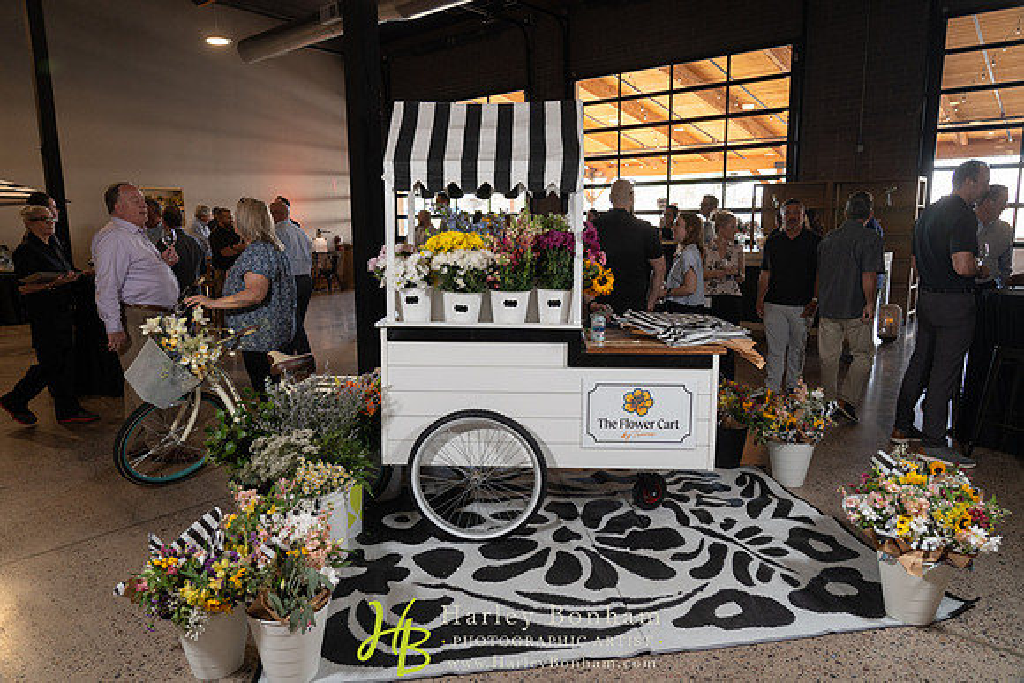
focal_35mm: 24
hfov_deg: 73.7
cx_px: 512
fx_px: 683
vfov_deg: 53.2
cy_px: 342
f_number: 4
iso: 1250
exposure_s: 1/125
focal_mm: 24
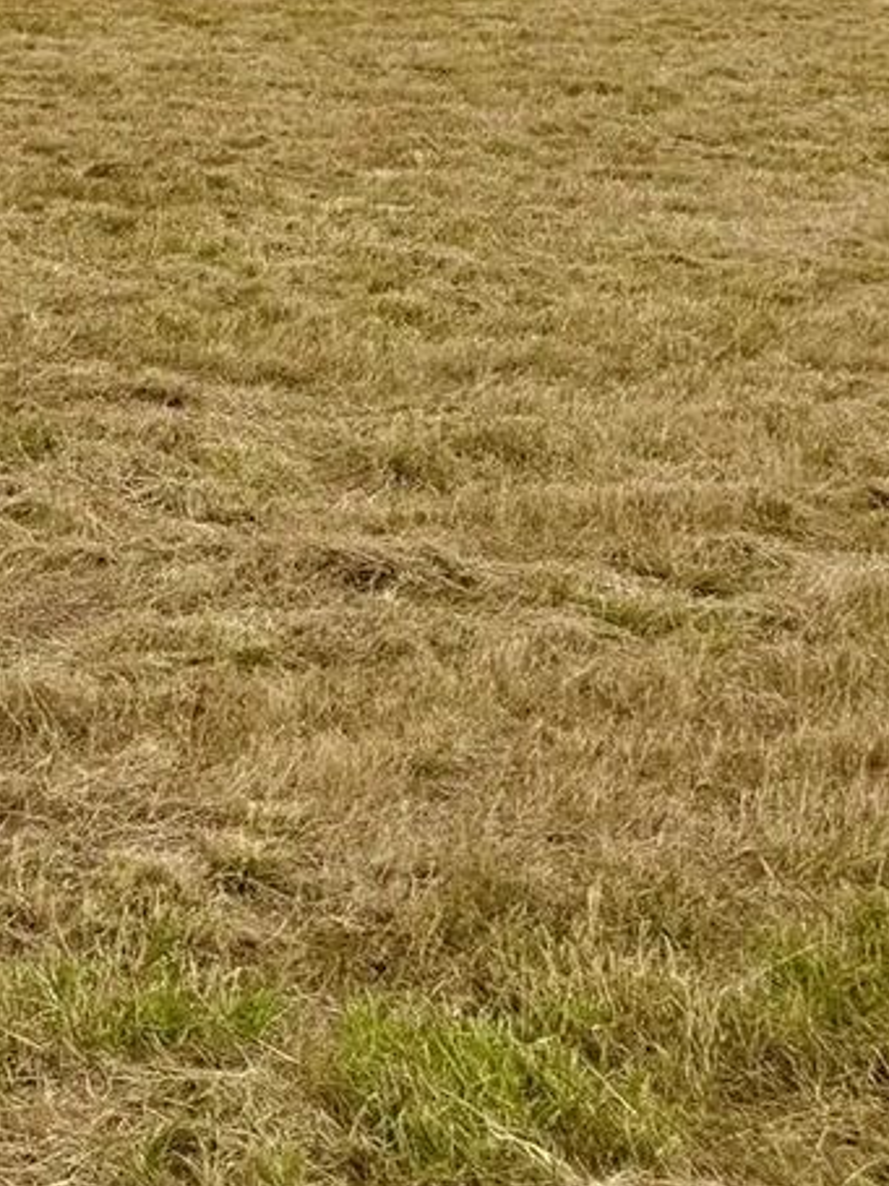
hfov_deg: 18.5
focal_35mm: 72
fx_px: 2467
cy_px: -319
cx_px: -383
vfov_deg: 24.0
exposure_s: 1/9091
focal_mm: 6.76
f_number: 1.78
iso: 80
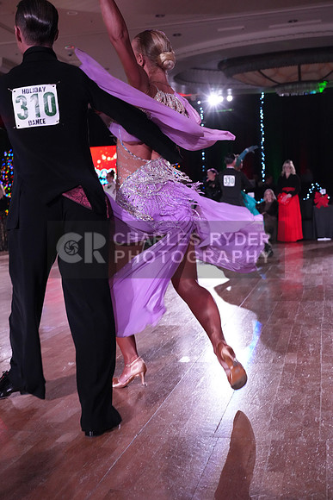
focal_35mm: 45
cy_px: 250
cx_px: 166
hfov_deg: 29.9
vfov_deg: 43.6
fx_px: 624
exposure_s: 1/320
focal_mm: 45
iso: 6400
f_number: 5.6
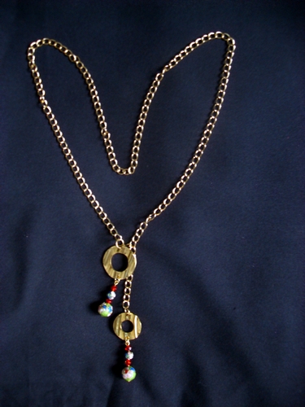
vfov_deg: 54.0
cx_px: 152
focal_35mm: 34
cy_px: 204
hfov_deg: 41.8
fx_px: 399
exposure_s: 1/8
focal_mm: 6.3
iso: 100
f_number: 2.8
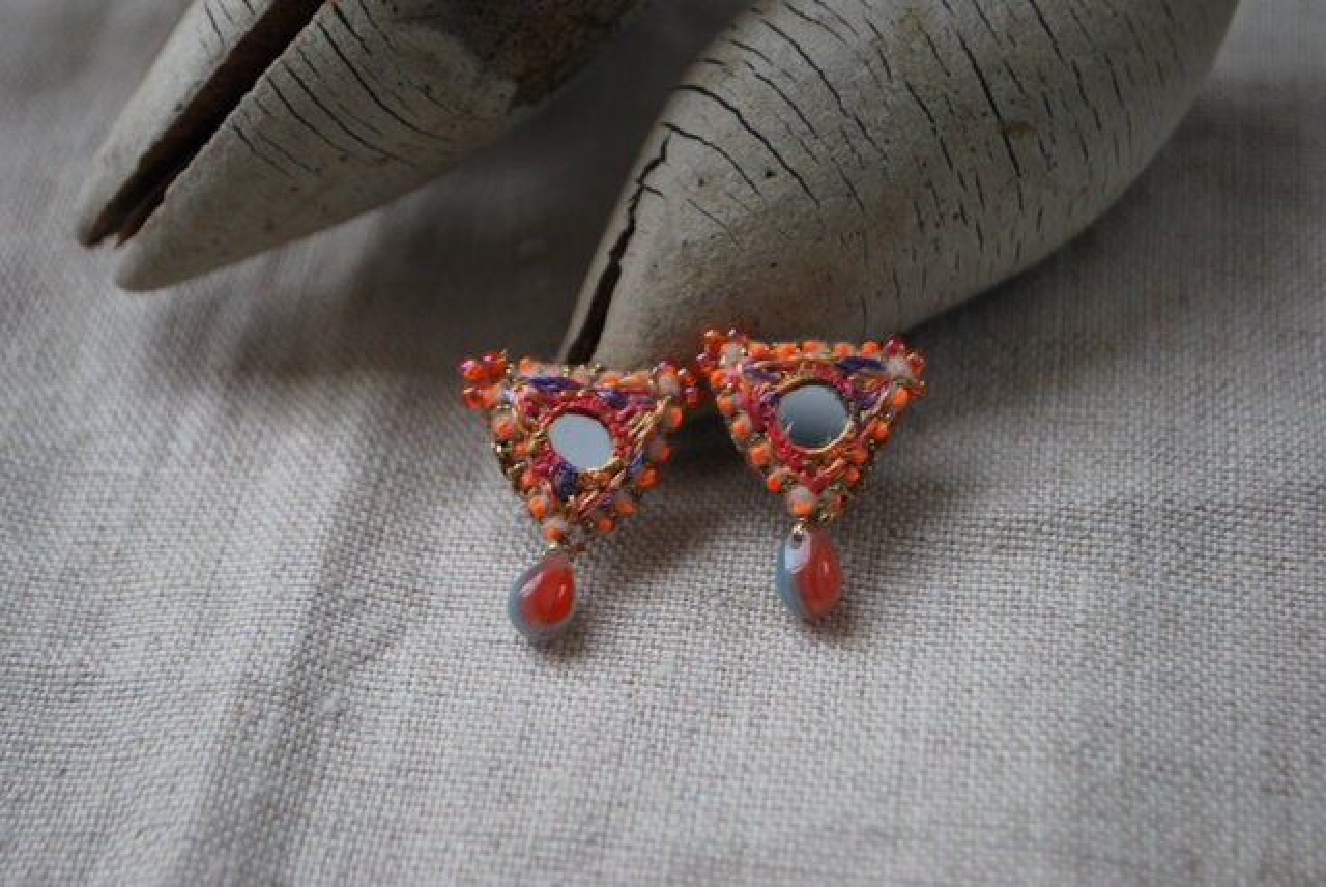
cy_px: 444
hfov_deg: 26.0
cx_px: 663
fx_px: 2876
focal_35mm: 78
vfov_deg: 17.5
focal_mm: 52
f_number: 5.6
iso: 200
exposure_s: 1/50
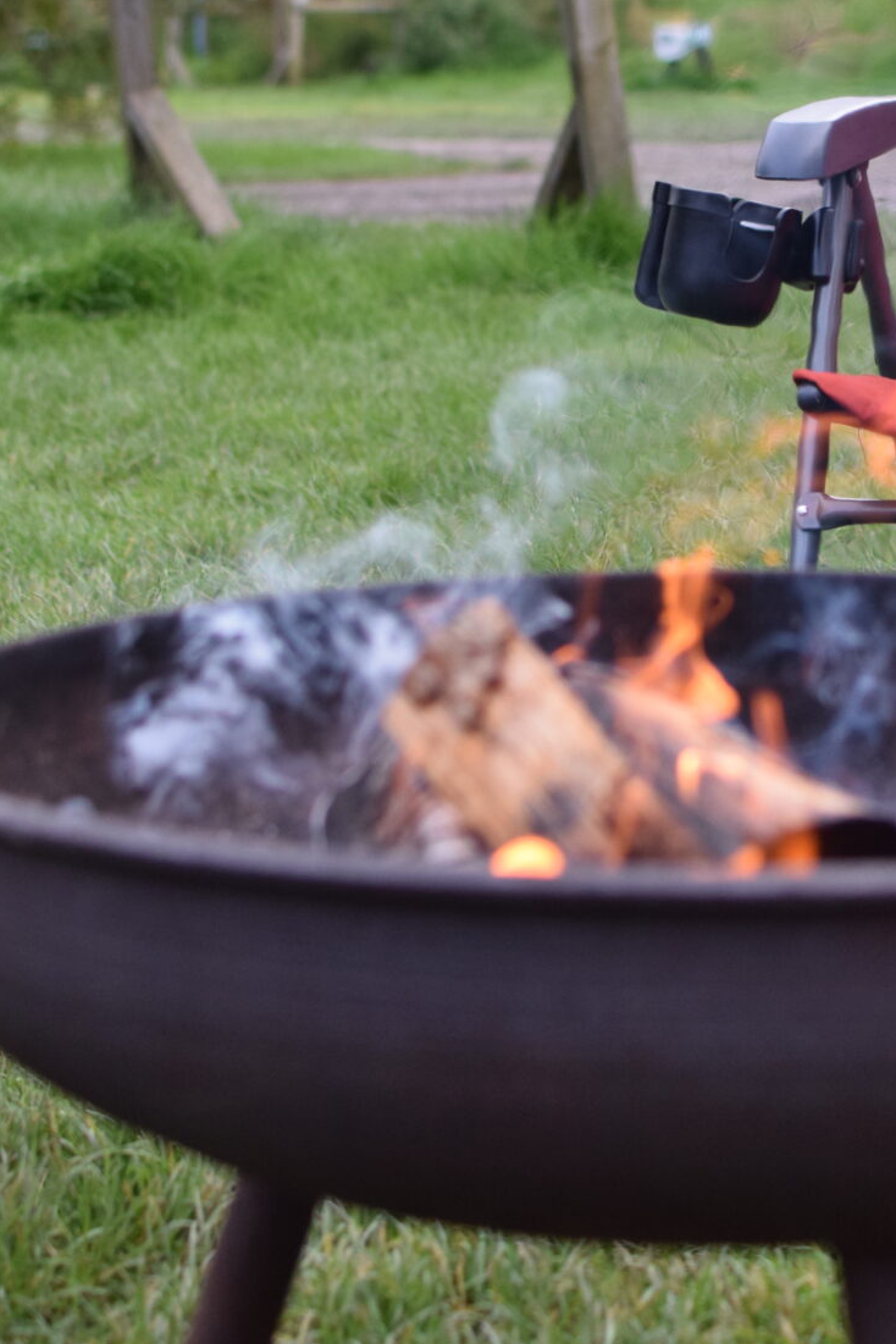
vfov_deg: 19.7
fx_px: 3844
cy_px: 376
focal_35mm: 103
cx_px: 776
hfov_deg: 13.2
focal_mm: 35
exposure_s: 1/800
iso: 800
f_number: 3.2
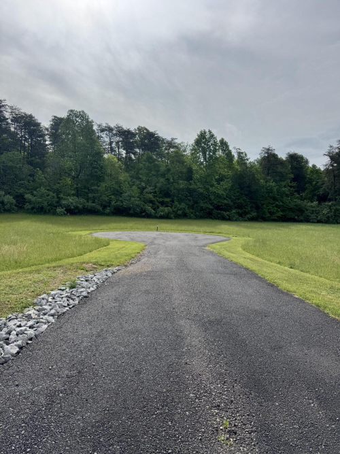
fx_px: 314
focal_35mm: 24
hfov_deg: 56.8
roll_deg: -2.9
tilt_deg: -5.7
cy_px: 227
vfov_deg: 71.6
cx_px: 170
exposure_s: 1/9009
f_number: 1.78
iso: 80
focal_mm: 6.76
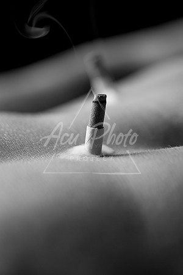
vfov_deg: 19.5
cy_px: 138
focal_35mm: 105
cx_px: 92
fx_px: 801
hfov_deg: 13.0
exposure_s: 1/320
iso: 800
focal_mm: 105
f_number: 4
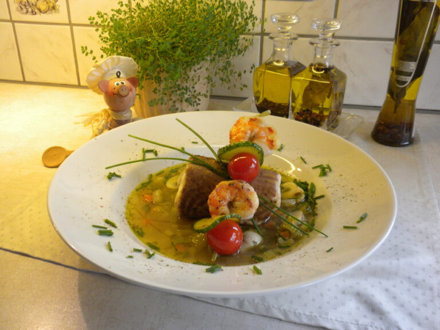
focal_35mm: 37
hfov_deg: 50.1
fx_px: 470
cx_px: 220
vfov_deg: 38.7
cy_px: 165
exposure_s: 1/60
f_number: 3.5
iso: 335
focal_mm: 6.6
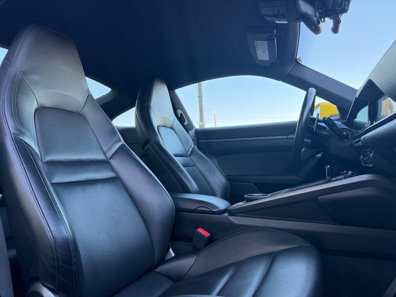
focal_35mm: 24
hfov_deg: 71.6
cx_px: 198
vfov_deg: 56.8
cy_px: 148
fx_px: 275
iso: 200
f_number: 1.78
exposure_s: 1/138
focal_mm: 6.76
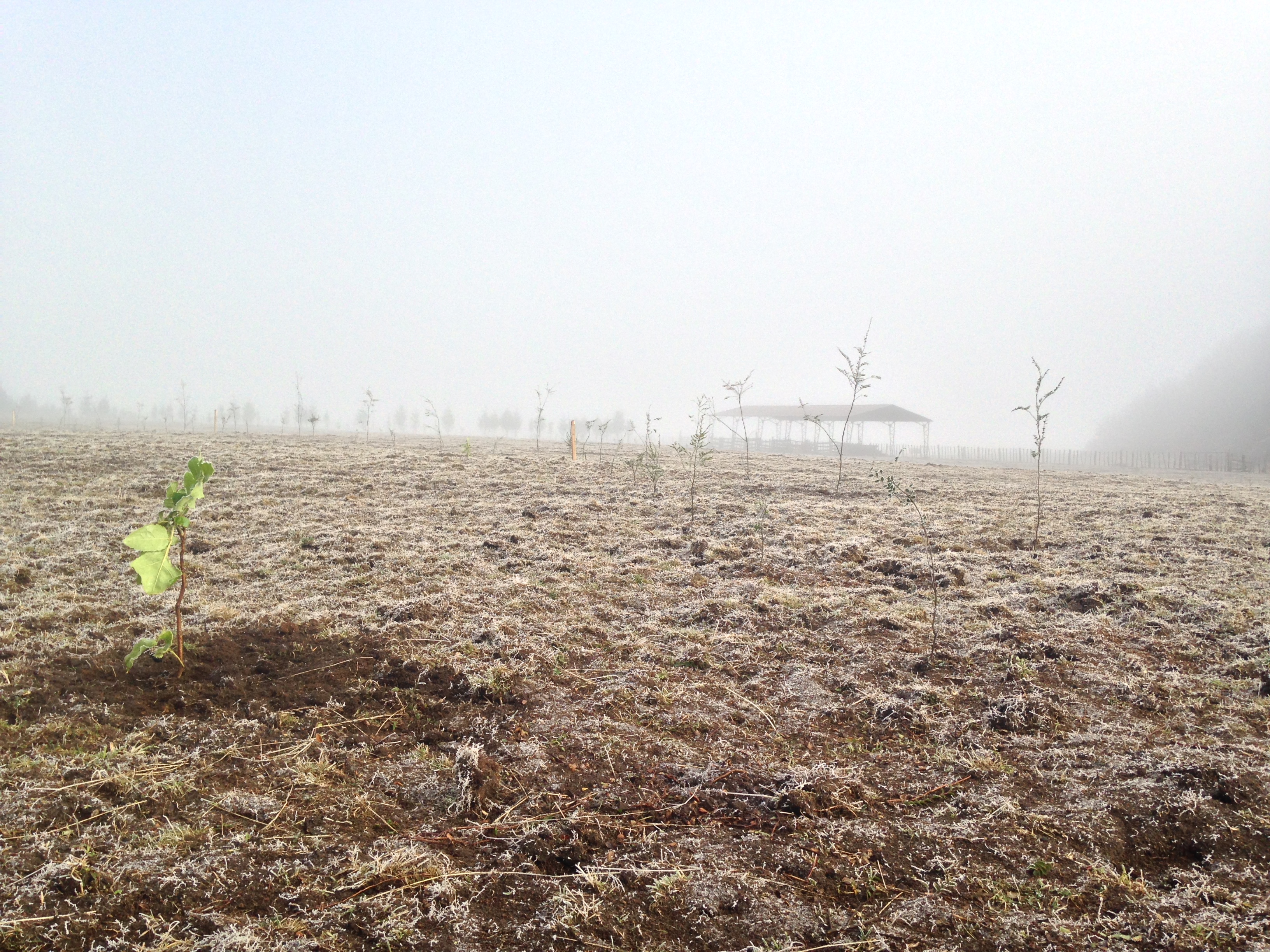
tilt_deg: -1.2
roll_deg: -3.3
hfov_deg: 55.4
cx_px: 635
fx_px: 1211
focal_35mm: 33
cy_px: 476
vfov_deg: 42.9
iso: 50
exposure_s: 1/686
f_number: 2.4
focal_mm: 4.12
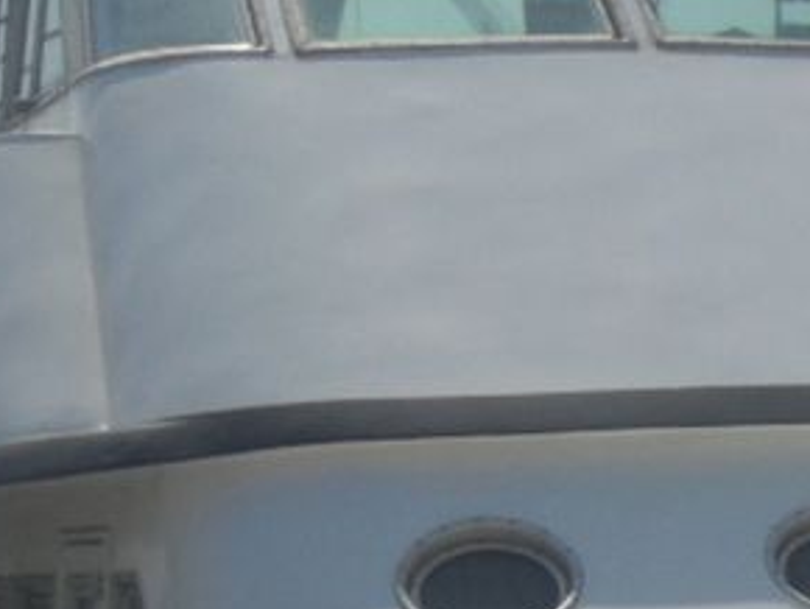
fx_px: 5667
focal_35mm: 242
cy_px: 552
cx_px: 972
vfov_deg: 6.1
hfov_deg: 8.1
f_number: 12.1
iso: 100
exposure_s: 1/250
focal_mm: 10.5
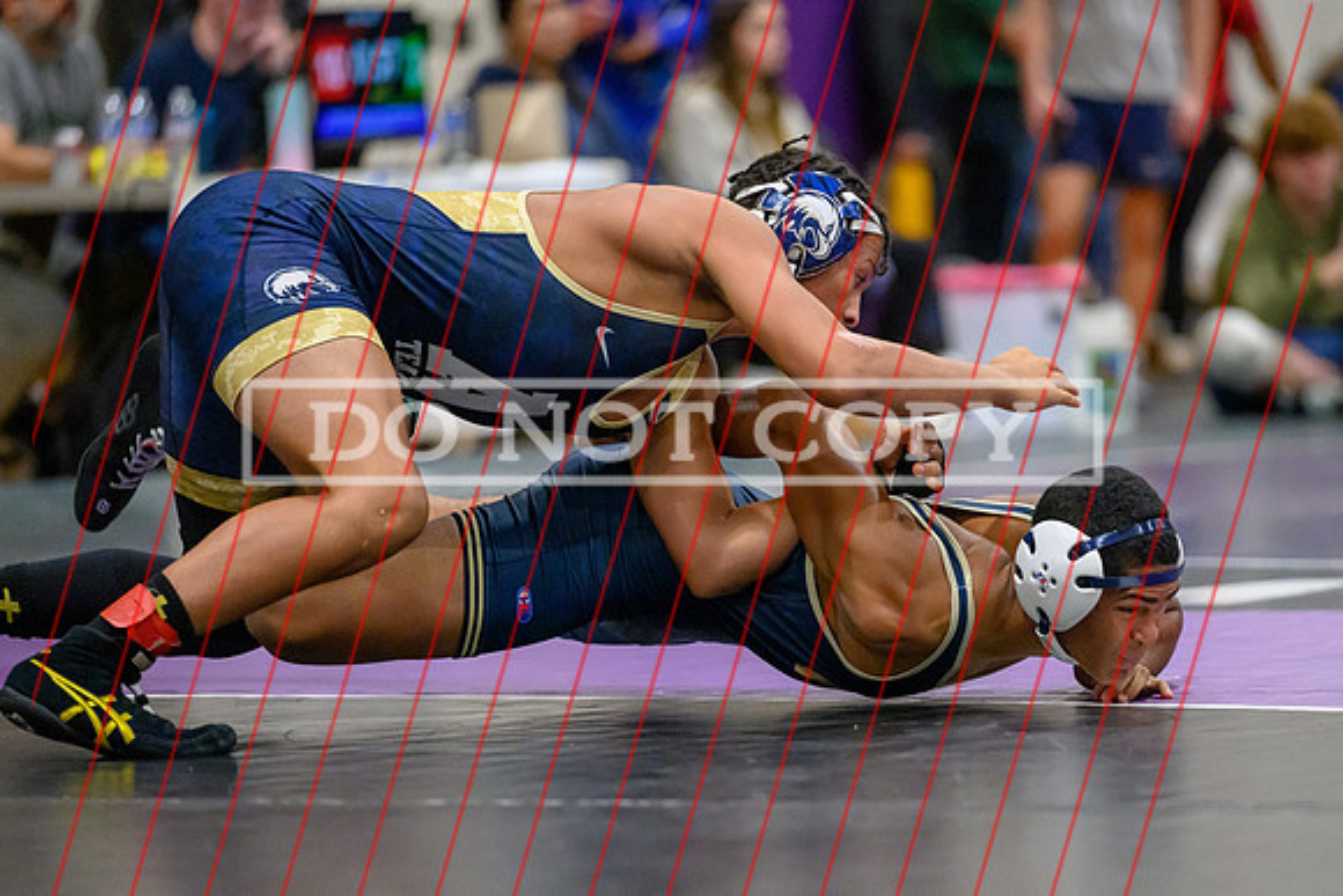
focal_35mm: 247
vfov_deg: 5.6
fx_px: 9210
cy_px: 538
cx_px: 758
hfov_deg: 8.3
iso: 9000
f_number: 2.8
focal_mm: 200
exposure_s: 1/800
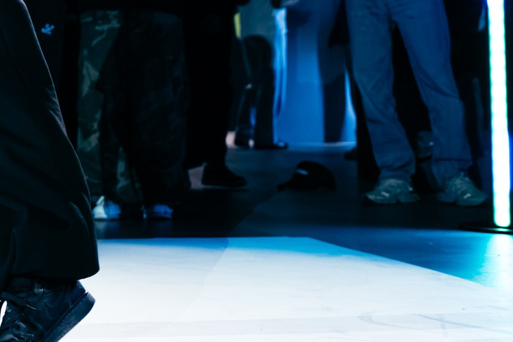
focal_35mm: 141
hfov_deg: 14.2
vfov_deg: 9.4
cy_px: -177
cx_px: -78
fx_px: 2009
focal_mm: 33
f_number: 2.8
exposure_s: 1/400
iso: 3200
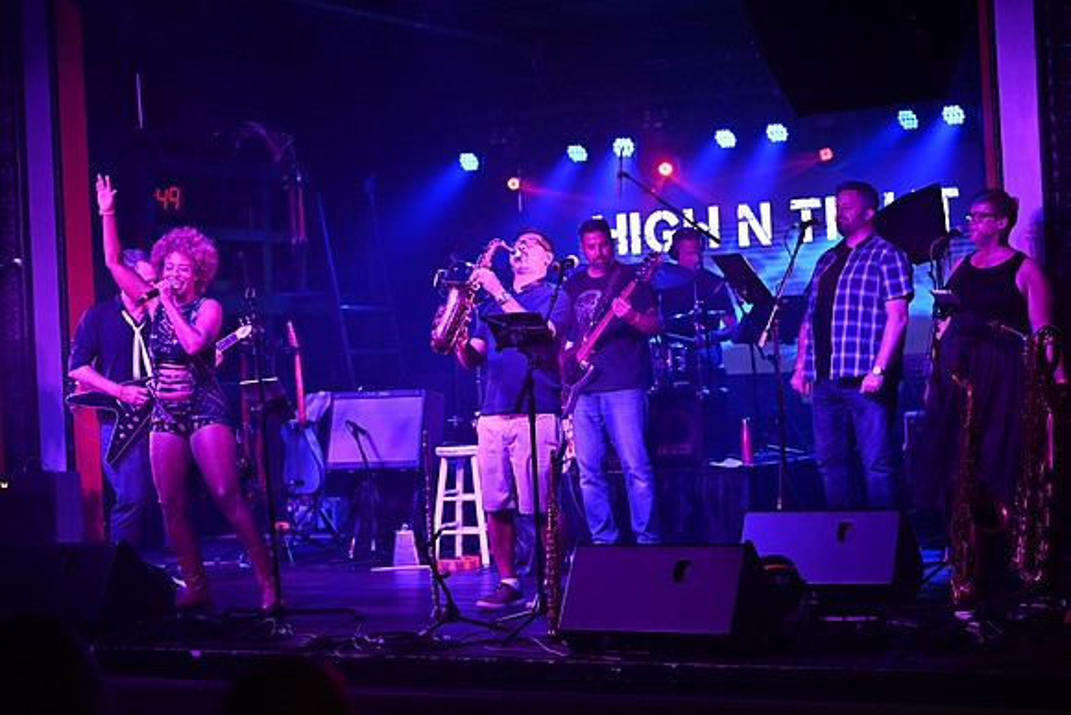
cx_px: 536
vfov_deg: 19.5
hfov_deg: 28.8
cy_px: 358
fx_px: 2083
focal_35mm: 70
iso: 2000
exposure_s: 1/400
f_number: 2.8
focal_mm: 70
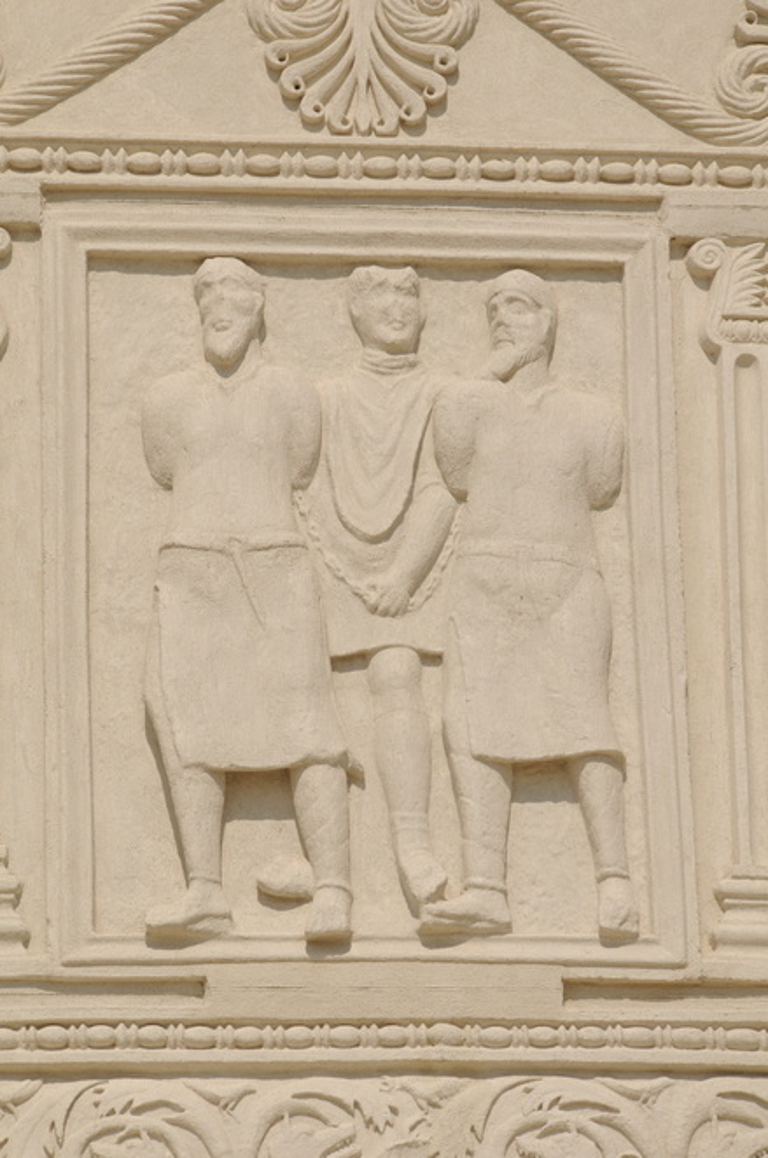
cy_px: 579
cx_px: 384
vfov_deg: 10.2
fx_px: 6503
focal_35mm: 202
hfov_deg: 6.8
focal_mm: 135
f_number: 14
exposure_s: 1/800
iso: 320
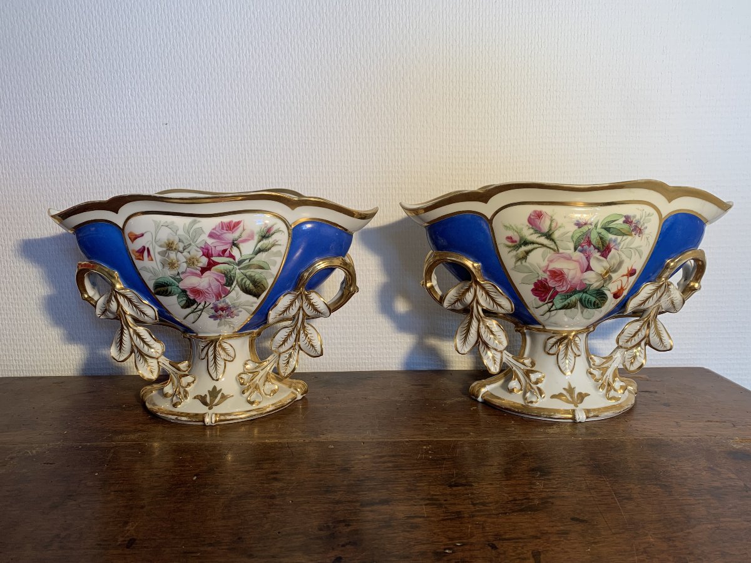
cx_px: 376
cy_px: 282
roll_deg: +1.3
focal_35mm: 26
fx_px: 564
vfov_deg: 53.1
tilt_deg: -9.9
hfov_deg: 67.3
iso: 50
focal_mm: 4.25
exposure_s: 1/100
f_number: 1.8
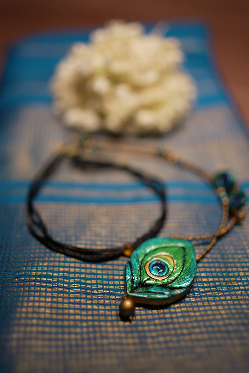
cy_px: 186
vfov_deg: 54.4
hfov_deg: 37.9
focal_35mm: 35
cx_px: 124
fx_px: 363
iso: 160
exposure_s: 1/400
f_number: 1.4
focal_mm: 35
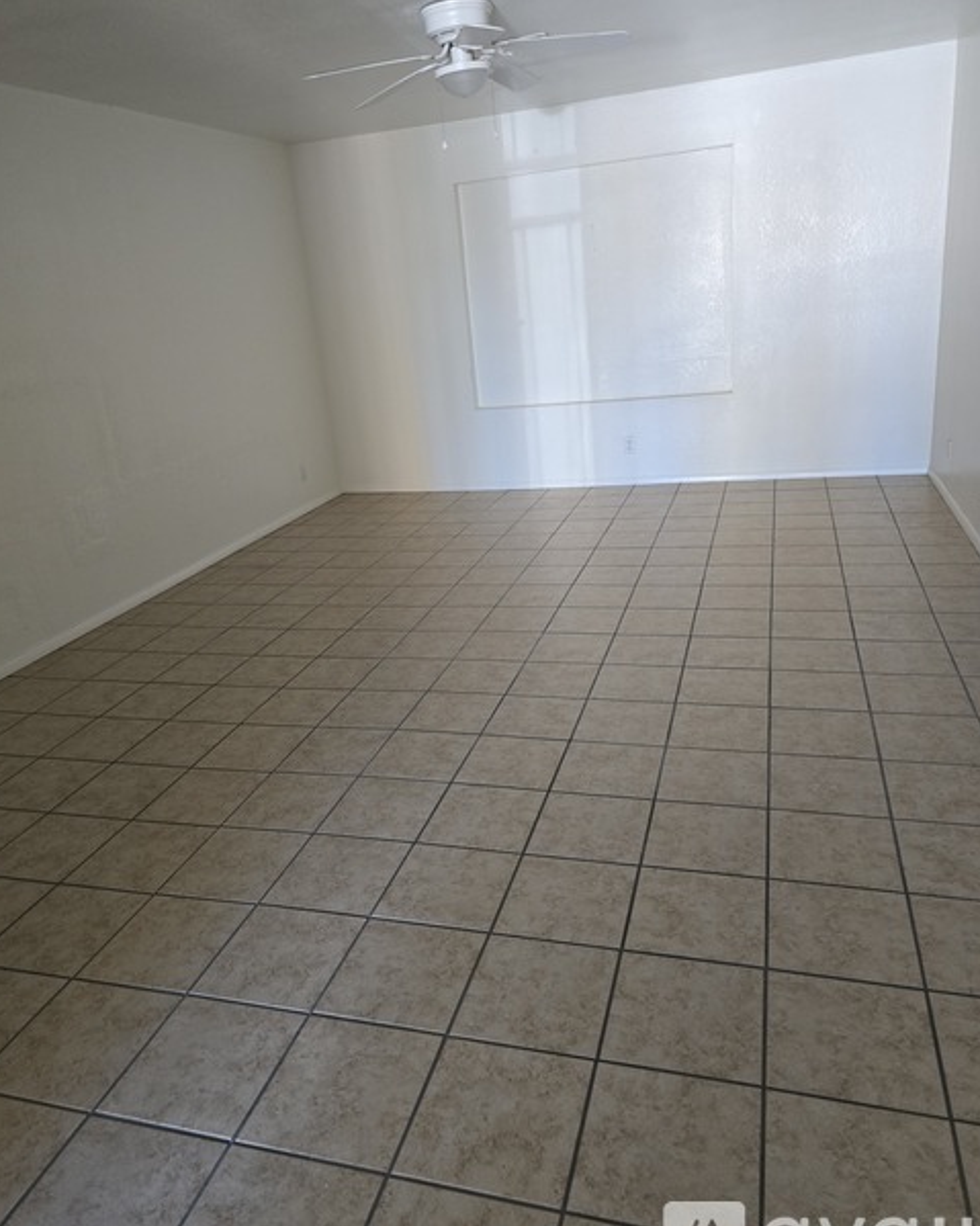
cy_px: 601
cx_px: 483
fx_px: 907
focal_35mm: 25
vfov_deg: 68.1
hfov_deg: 56.8
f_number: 1.7
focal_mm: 6.3
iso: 640
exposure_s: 1/120
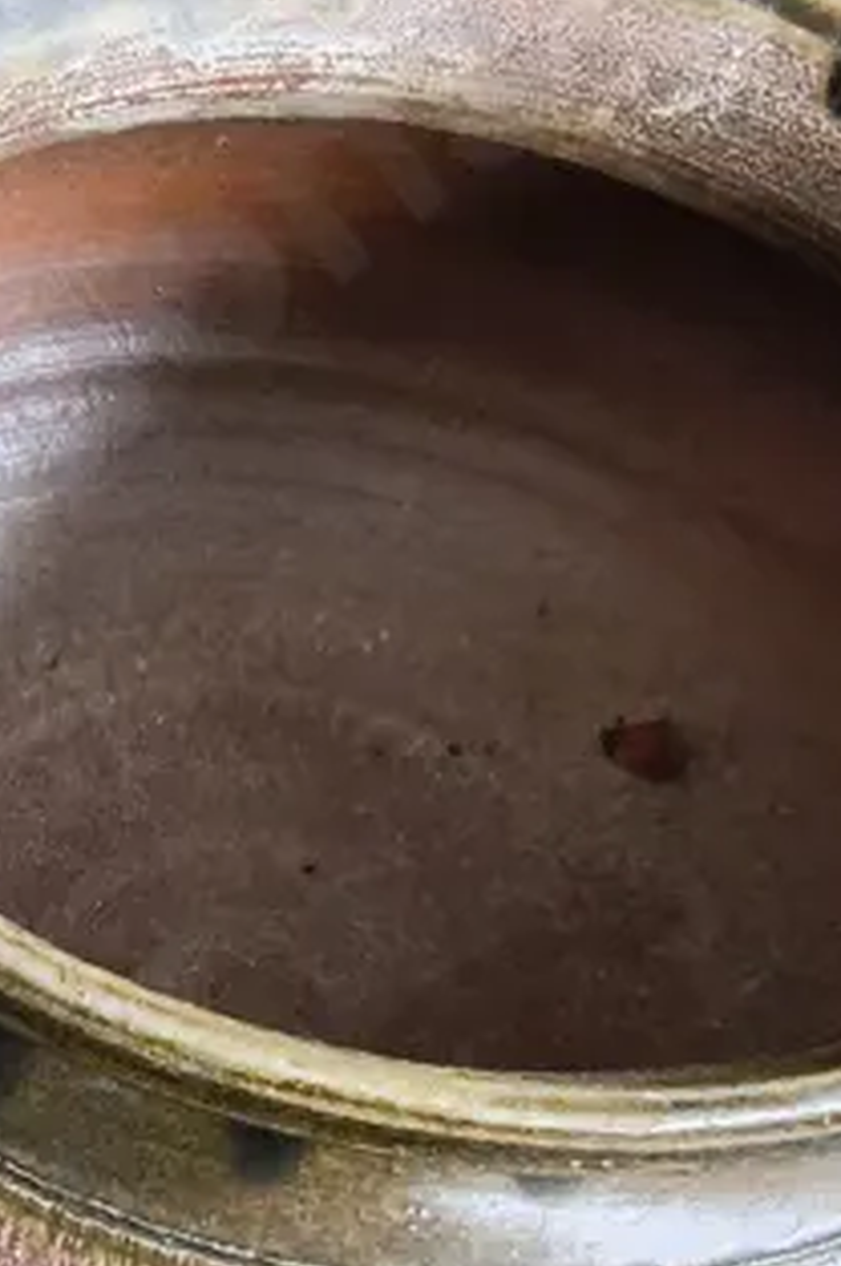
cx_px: -465
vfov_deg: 22.1
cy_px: 789
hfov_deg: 13.8
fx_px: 3231
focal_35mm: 92
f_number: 2
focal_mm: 2.87
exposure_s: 1/100
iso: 160
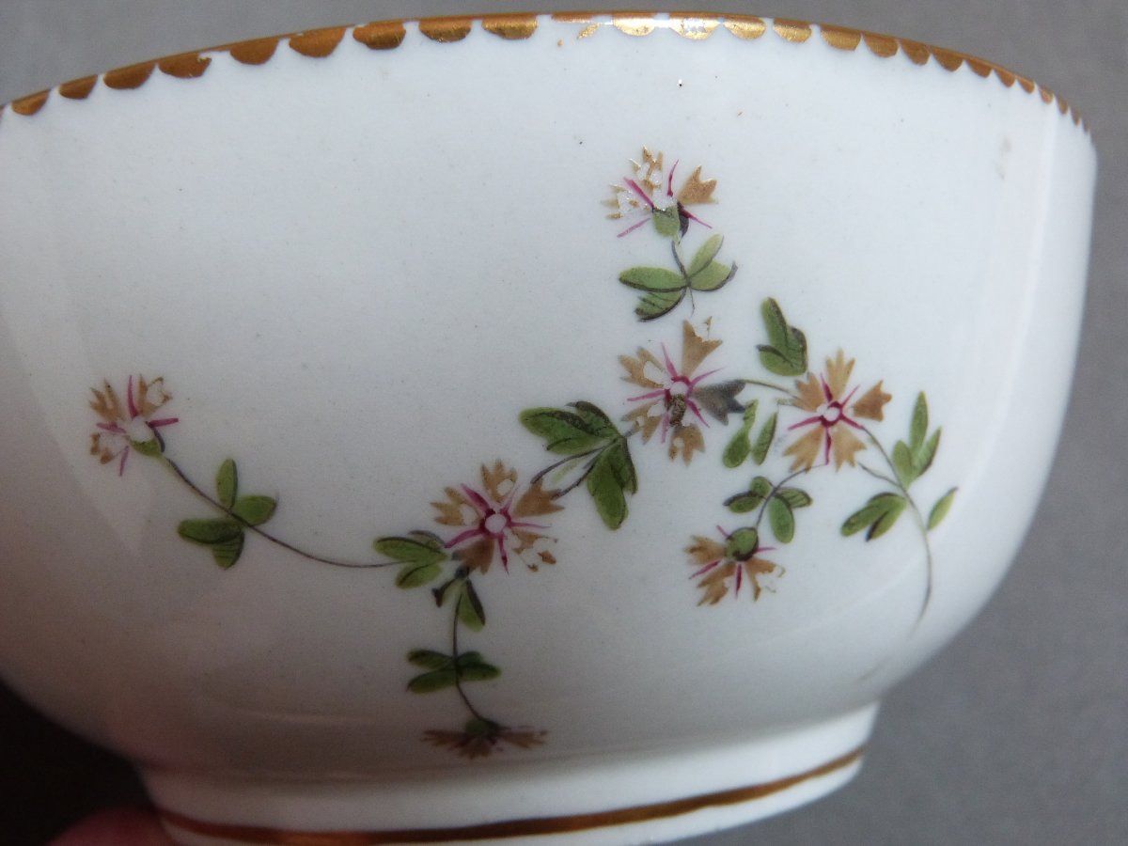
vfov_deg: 38.7
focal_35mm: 37
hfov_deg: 50.1
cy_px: 423
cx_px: 564
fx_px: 1206
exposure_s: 1/60
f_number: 3.1
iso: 320
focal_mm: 6.5
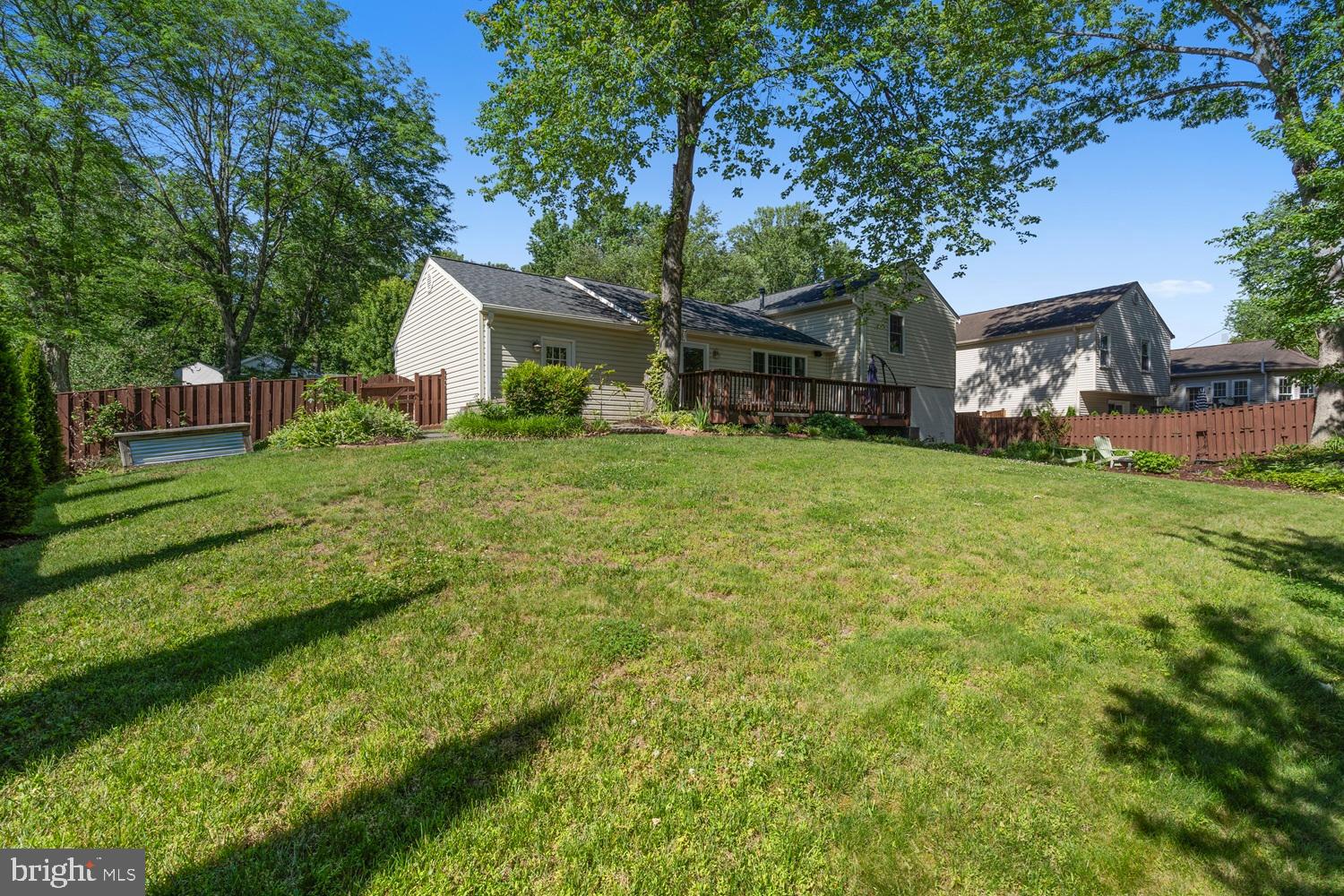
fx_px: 597
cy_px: 448
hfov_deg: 96.7
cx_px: 672
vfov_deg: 73.7
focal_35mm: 16
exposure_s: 1/320
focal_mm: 16
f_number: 8
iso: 200
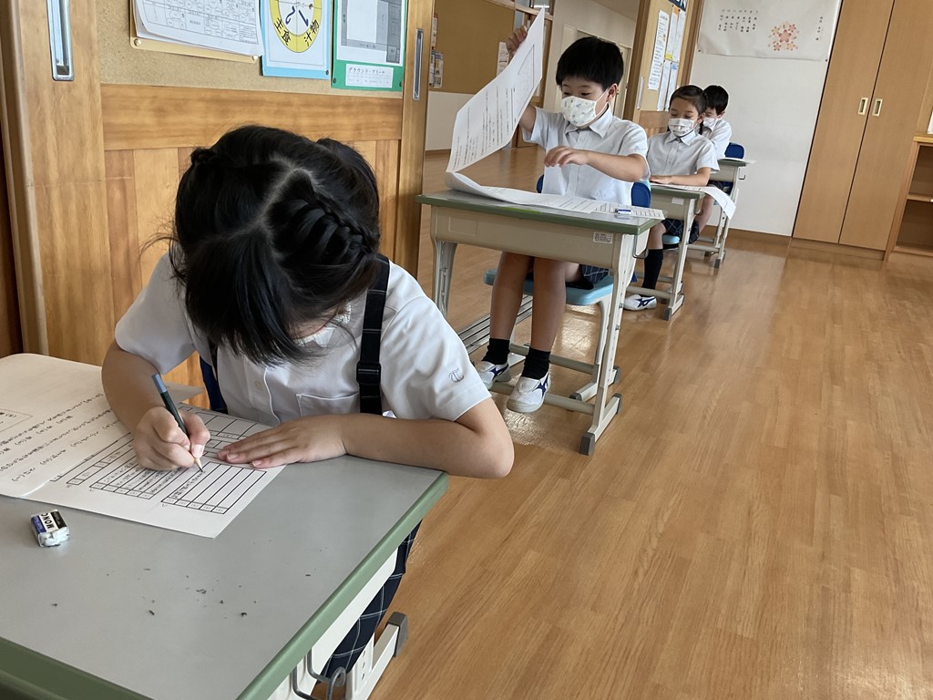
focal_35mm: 29
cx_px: 466
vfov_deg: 48.2
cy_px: 350
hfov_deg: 61.7
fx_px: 782
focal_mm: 3
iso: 64
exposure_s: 1/120
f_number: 1.8
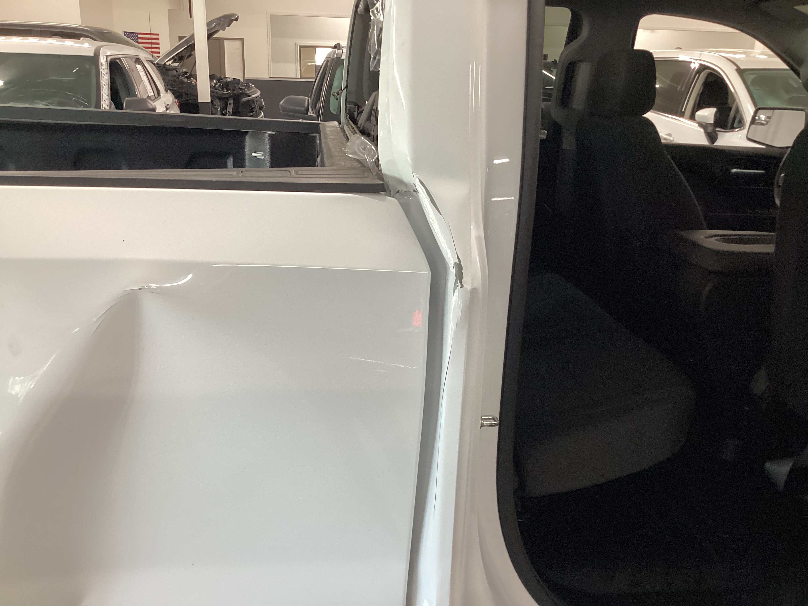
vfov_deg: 45.4
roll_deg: -1.8
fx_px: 724
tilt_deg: -20.2
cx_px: 404
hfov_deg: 58.4
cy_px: 303
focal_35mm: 31
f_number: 2.4
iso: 160
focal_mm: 3.3
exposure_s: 1/50
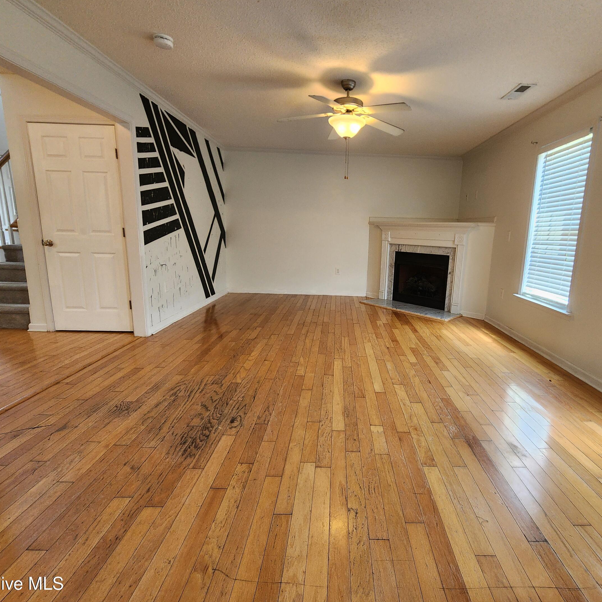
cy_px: 298
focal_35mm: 16
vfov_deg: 87.4
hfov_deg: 86.7
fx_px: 315
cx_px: 349
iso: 200
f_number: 2.2
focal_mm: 2.2
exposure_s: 1/60
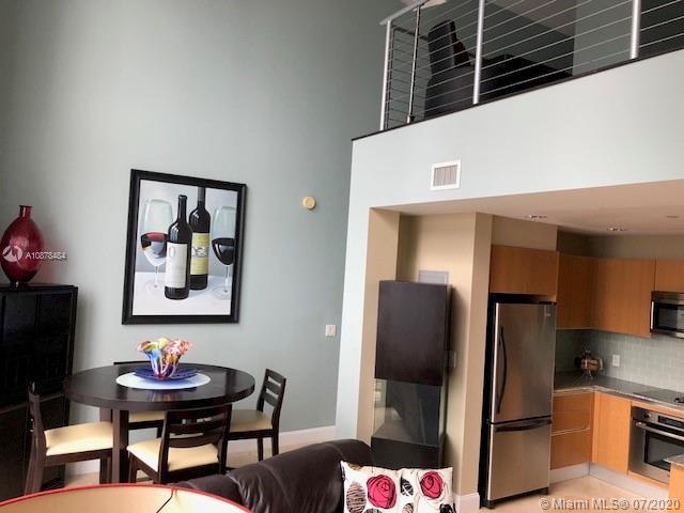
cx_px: 342
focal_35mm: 28
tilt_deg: +0.6
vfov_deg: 49.7
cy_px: 256
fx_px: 553
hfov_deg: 63.4
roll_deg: -4.1
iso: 20
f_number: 1.8
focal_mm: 4
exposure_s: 1/30
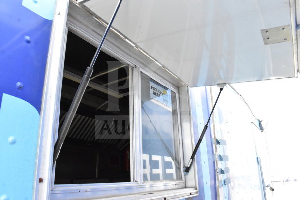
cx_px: 150
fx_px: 225
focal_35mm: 27
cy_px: 100
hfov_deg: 67.4
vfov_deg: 48.0
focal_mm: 18
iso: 6400
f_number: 11
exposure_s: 1/500
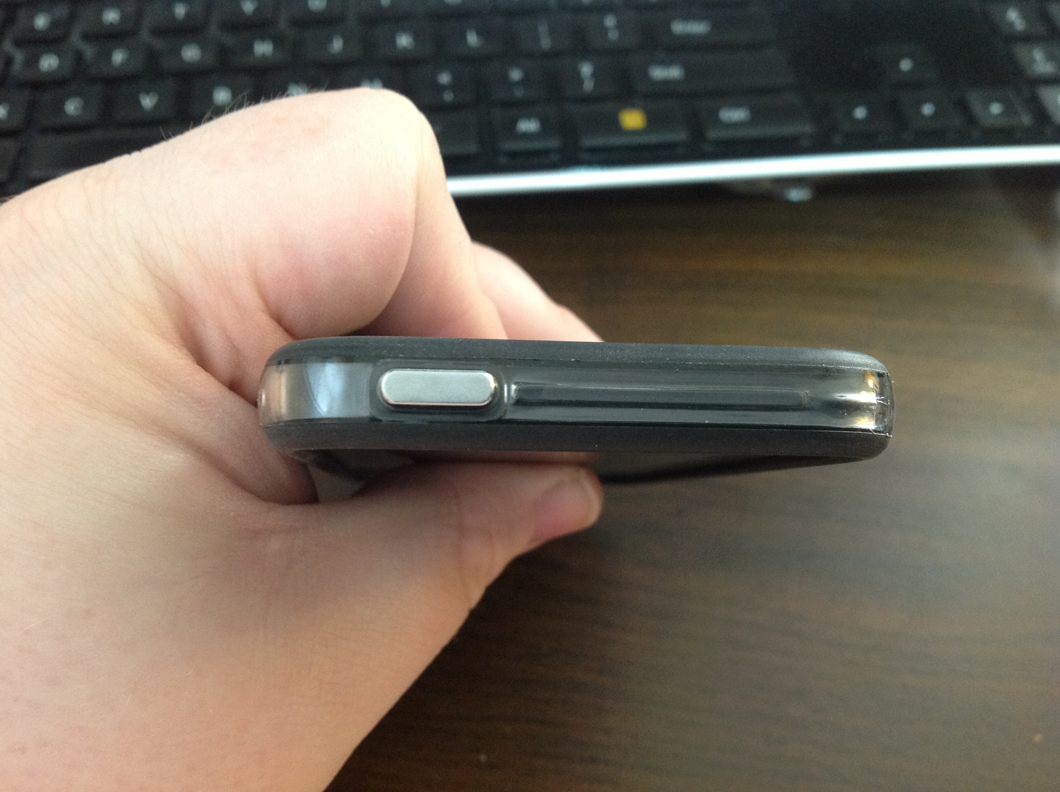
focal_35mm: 35
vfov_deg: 40.6
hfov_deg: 52.7
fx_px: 1070
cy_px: 396
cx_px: 530
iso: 200
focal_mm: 4.28
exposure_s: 1/15
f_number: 2.4
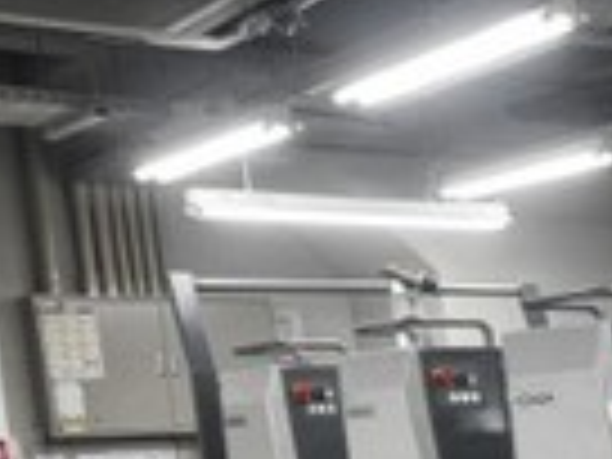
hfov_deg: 18.7
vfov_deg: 15.5
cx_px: 1004
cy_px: 682
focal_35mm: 88
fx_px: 1556
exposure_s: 1/100
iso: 125
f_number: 1.78
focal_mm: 6.76
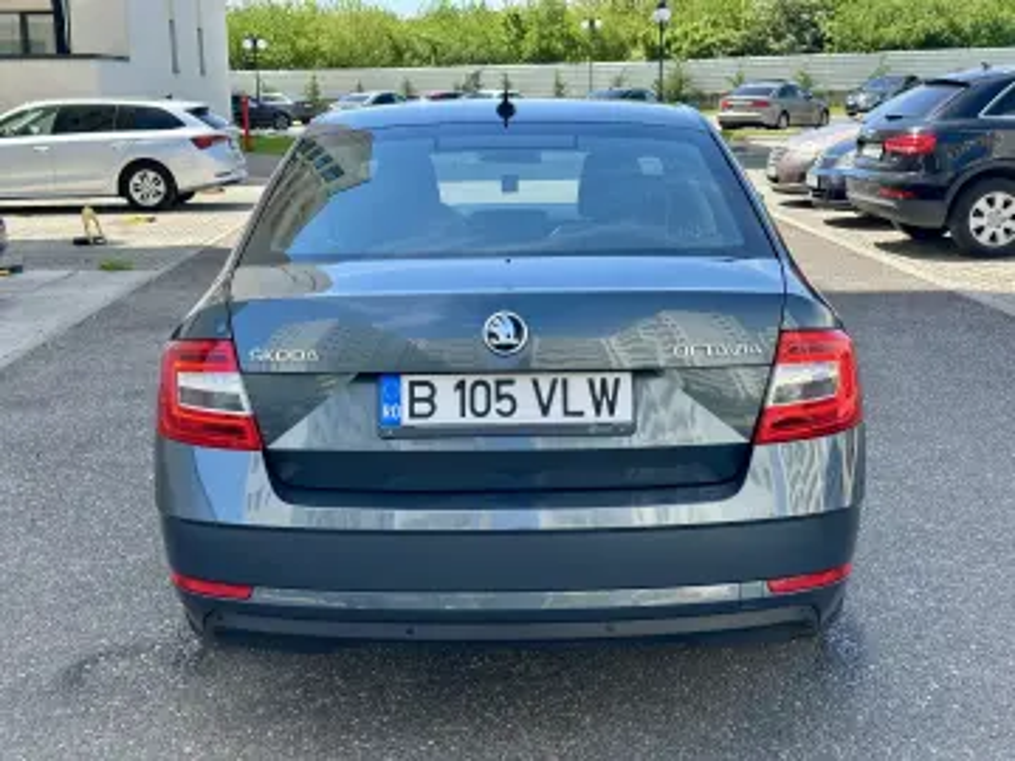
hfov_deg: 39.7
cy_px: 380
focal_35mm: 48
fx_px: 1407
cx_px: 508
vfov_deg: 30.3
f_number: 1.78
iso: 64
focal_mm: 6.86
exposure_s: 1/1030
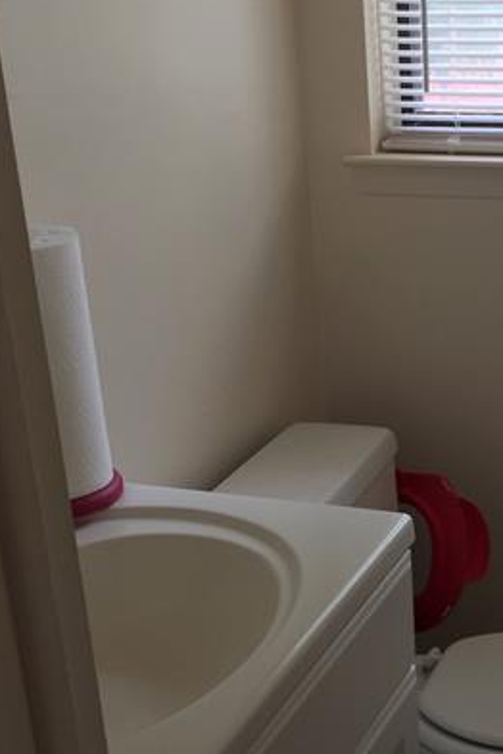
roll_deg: +1.7
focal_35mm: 59
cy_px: 478
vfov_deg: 33.7
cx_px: 509
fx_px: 1236
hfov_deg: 22.1
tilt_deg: -19.5
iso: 32
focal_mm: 4.15
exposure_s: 1/40
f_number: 2.2
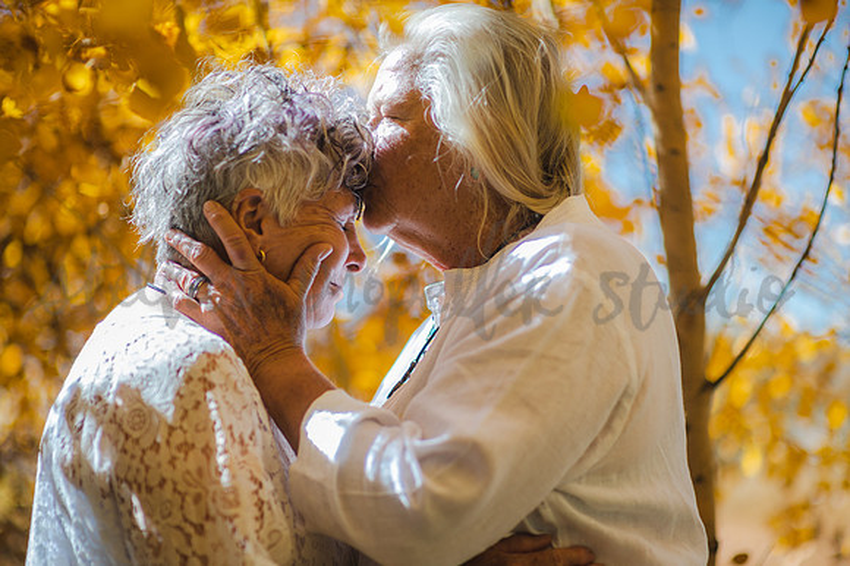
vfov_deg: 16.1
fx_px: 2006
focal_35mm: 85
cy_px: 283
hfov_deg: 23.9
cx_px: 425
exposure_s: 1/2000
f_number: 1.6
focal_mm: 85
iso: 100
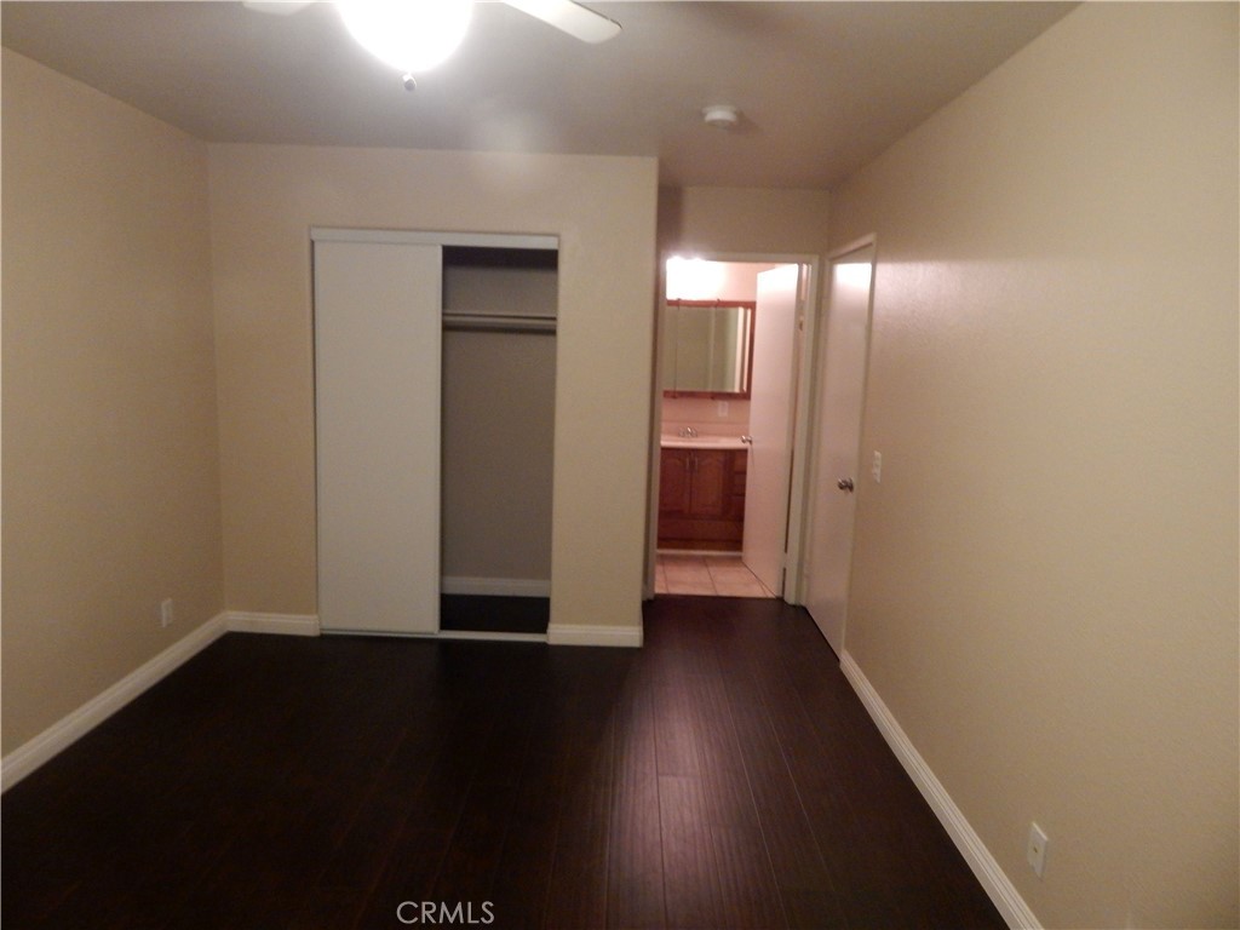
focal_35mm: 22
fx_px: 788
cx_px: 620
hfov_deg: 76.4
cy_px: 465
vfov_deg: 61.1
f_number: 3
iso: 400
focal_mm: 4
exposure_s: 1/8
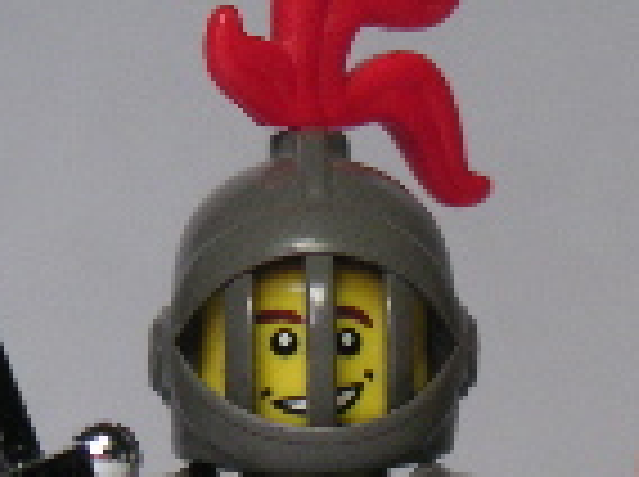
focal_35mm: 332
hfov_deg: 6.0
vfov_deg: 4.4
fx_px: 6118
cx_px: 533
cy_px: 621
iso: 100
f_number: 3.6
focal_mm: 17.1
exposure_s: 1/111
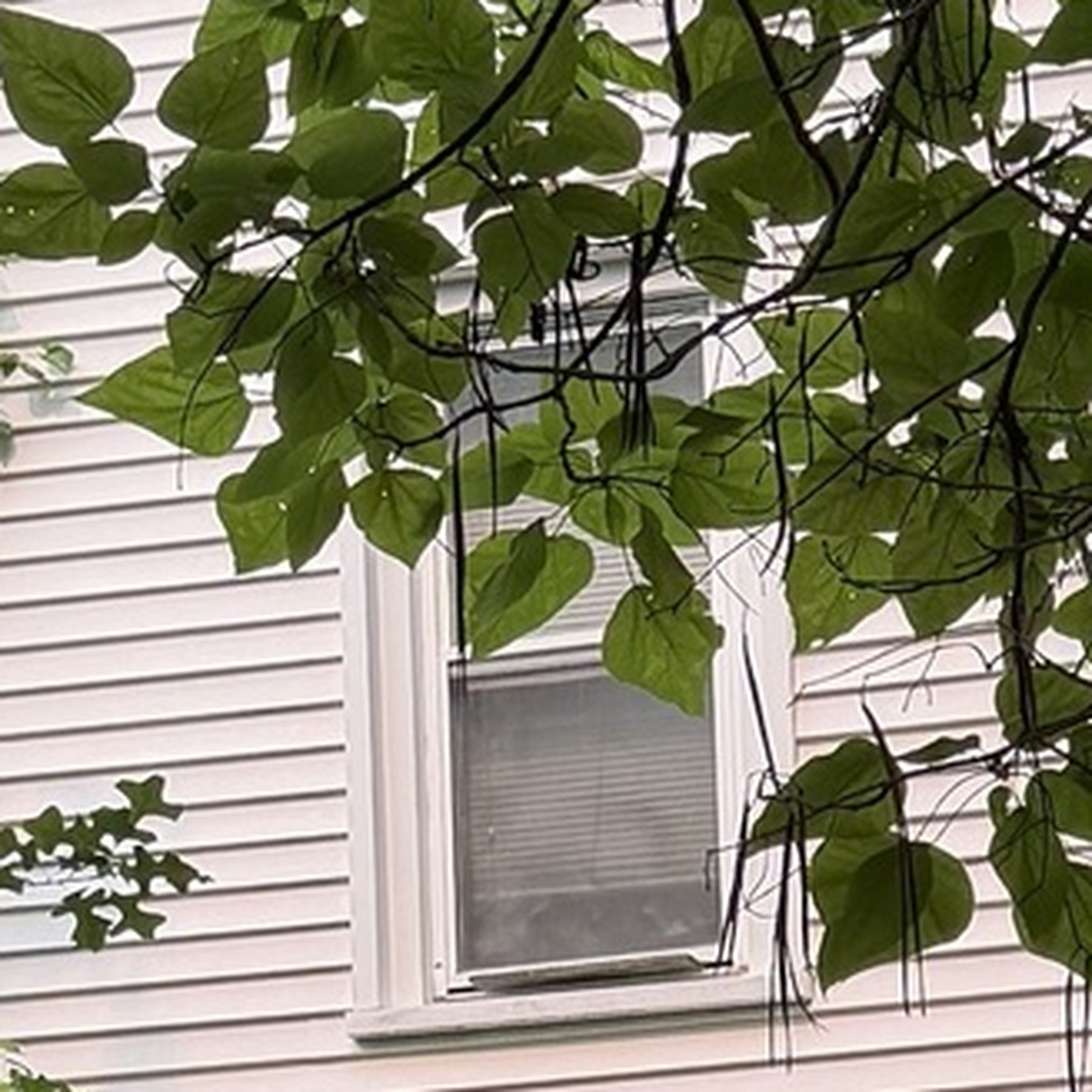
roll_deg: +1.8
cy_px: 1525
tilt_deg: +8.4
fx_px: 5318
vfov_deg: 11.3
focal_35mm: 149
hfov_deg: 11.6
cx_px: 1152
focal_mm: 6.76
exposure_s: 1/1156
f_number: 1.78
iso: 100
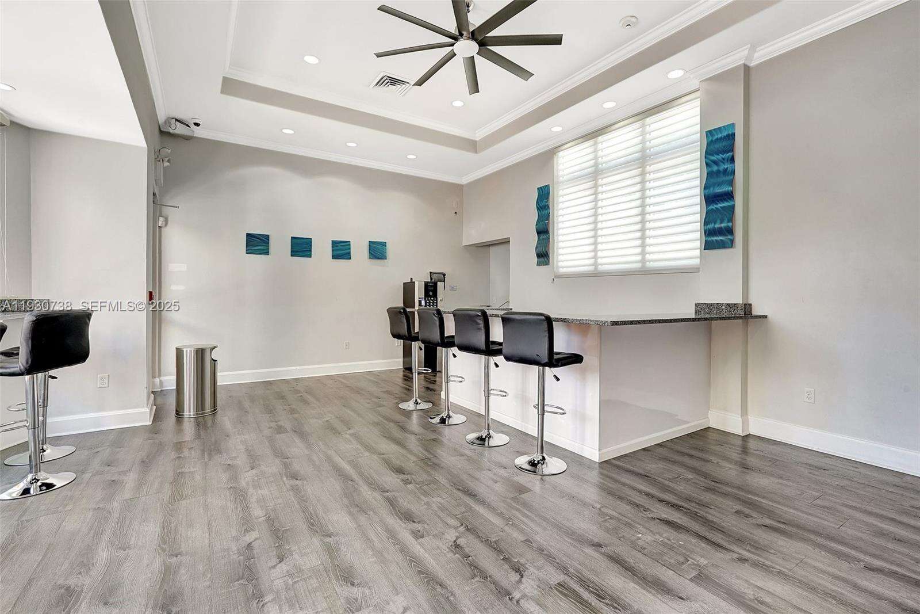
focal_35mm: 16
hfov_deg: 95.0
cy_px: 307
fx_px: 422
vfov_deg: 72.1
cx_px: 460
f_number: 13
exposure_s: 1/6
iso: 640
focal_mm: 16.5
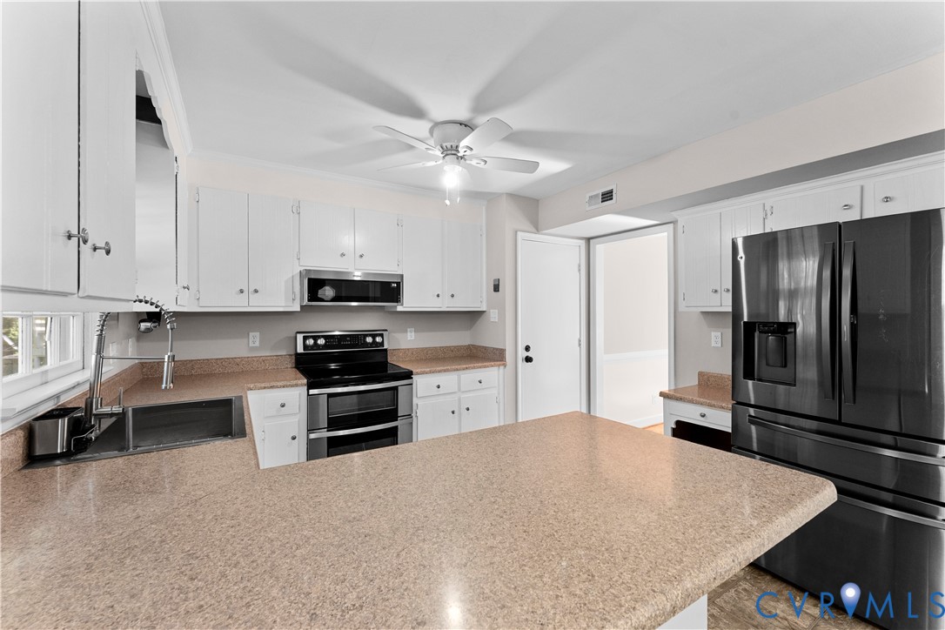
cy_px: 315
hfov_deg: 104.3
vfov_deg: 81.2
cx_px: 472
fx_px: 367
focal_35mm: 14
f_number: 9
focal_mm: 14
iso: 1600
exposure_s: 1/10
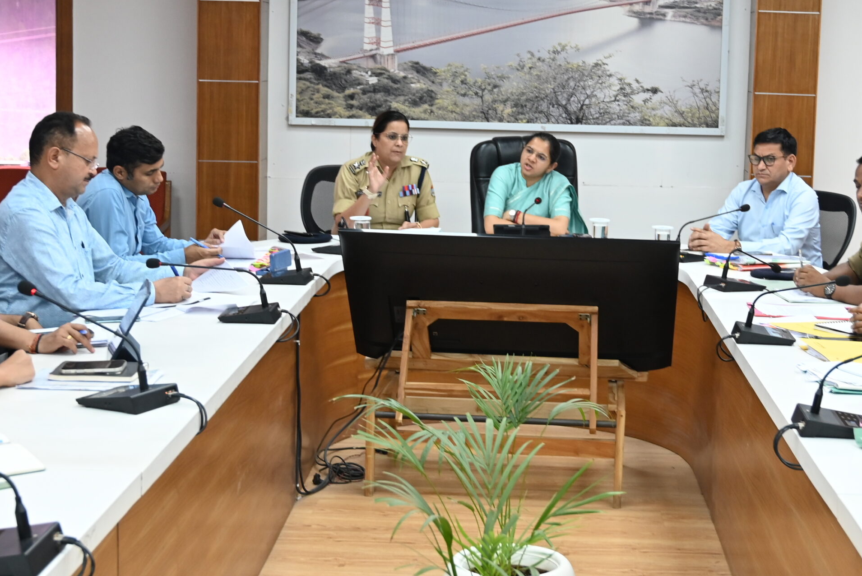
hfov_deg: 31.8
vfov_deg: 21.5
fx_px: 1509
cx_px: 483
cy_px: 193
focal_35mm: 63
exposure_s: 1/125
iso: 900
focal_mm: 31.5
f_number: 4
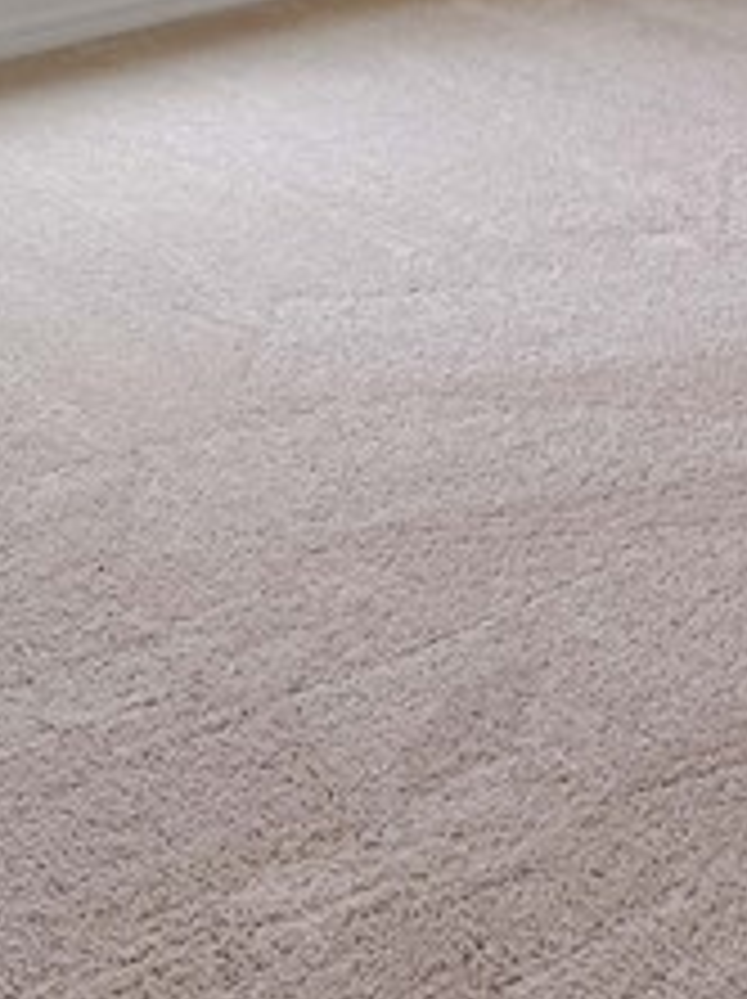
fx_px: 1903
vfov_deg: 23.4
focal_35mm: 66
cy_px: -506
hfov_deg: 21.4
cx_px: 763
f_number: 6.3
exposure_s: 1/125
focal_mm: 14
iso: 800
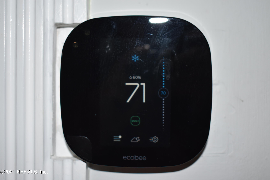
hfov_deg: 38.9
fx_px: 382
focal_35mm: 51
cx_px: 135
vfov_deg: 26.5
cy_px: 90
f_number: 4.5
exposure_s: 1/60
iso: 720
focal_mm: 34
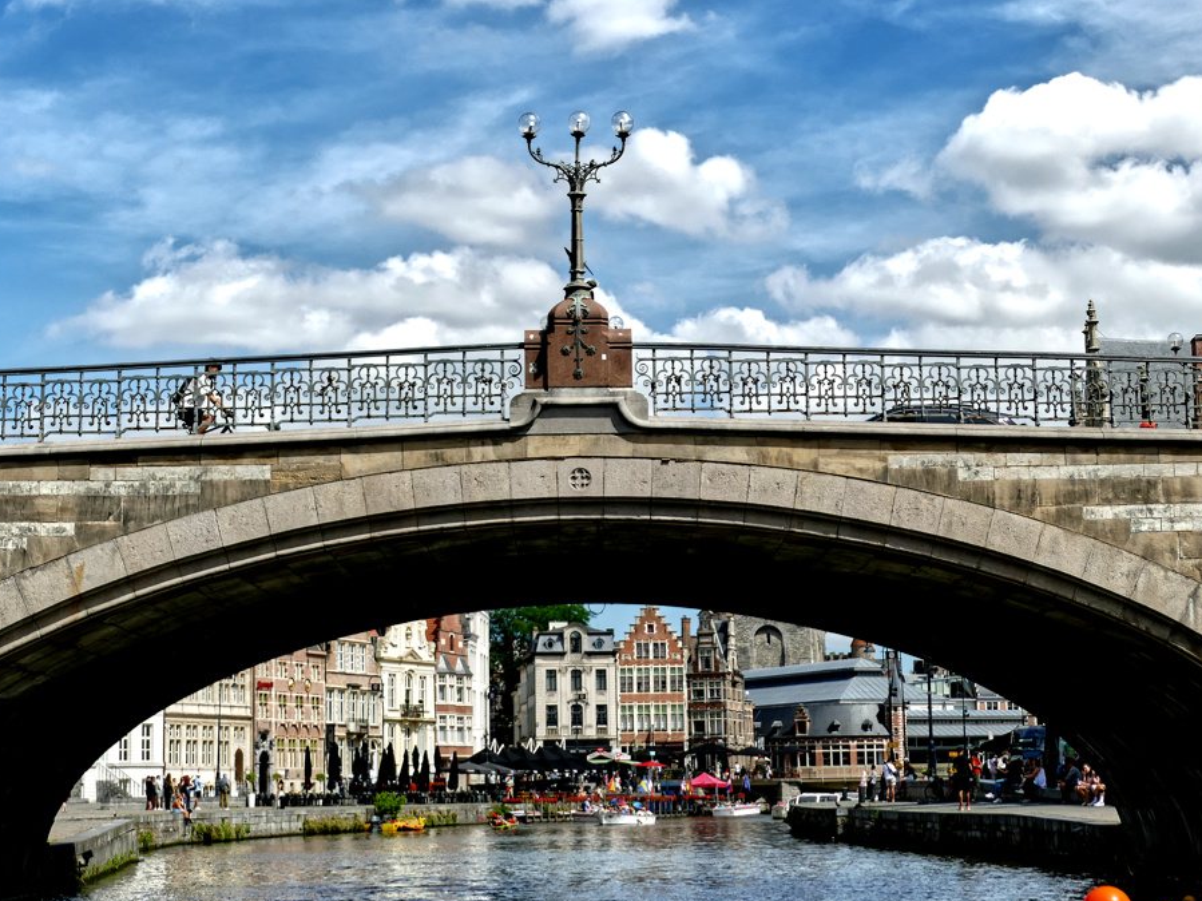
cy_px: 455
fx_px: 2396
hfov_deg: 28.2
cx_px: 579
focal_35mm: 69
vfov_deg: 21.3
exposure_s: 1/2000
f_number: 3.6
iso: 125
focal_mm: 22.9
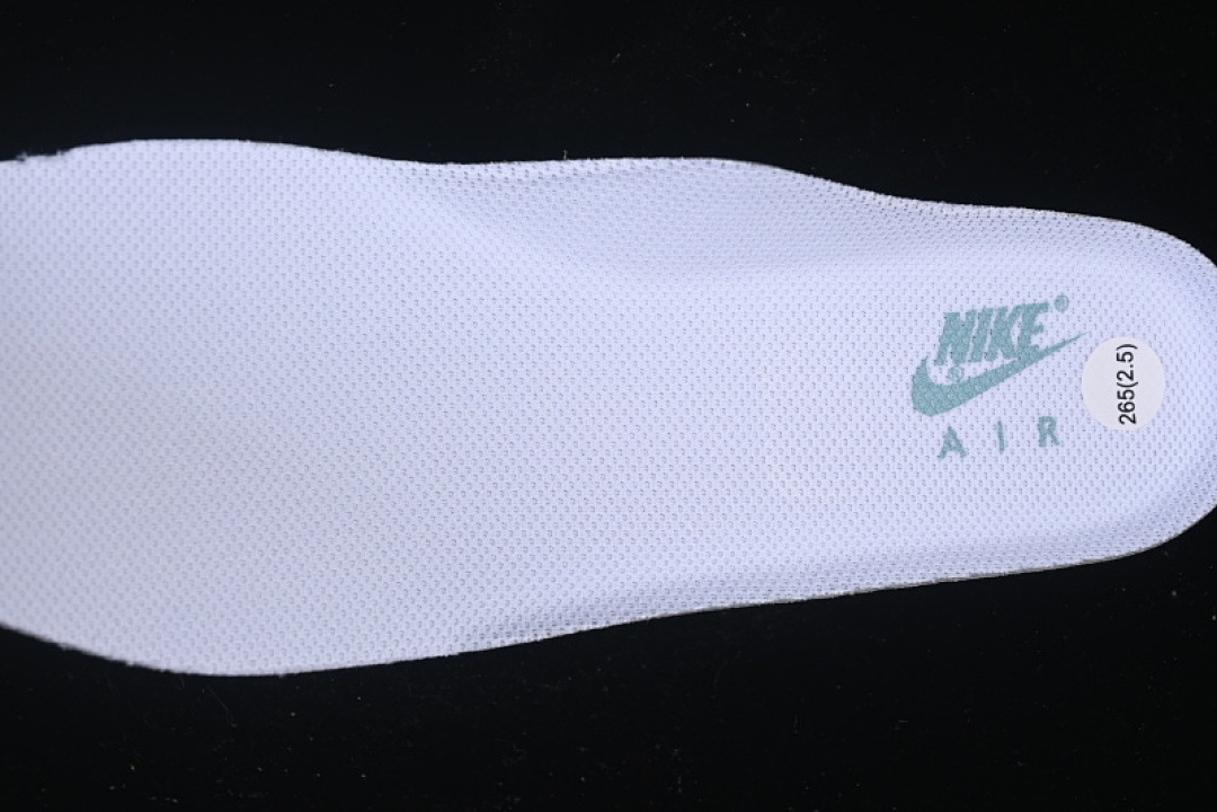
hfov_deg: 27.0
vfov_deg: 18.2
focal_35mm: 75
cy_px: 406
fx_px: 2535
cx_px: 608
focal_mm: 50
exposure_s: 1/80
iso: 160
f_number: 7.1
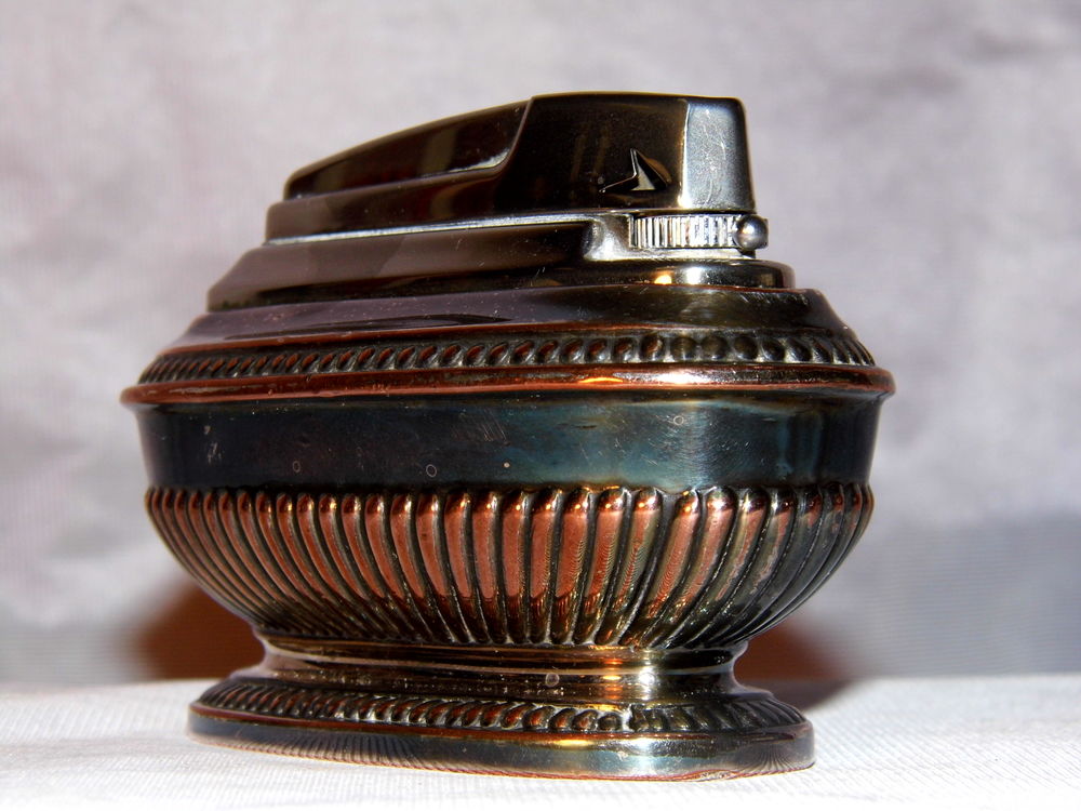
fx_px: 3310
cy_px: 406
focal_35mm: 106
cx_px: 540
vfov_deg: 14.0
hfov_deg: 18.5
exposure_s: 1/60
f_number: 4.5
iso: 100
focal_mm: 19
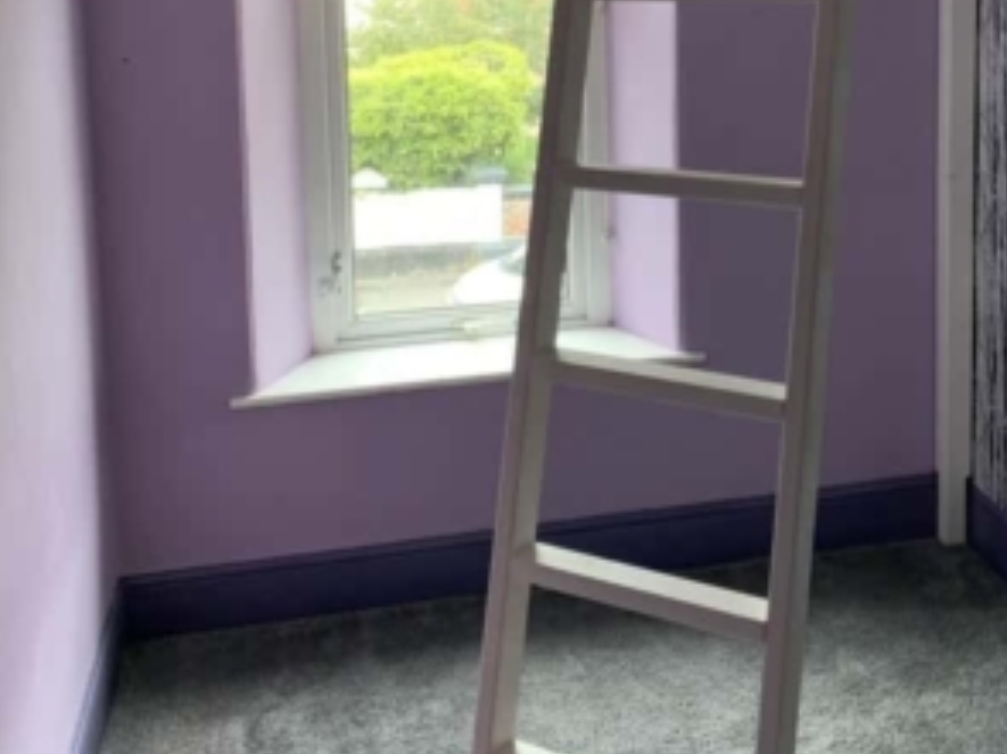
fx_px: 1367
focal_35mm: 47
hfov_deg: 40.0
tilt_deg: -6.5
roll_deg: +1.0
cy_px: 65
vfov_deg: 29.5
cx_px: 669
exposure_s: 1/107
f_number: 1.8
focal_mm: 4.25
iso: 100
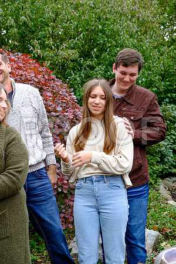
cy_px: 132
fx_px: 411
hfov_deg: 24.2
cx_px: 88
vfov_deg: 35.6
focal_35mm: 56
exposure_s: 1/160
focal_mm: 37.4
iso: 400
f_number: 4
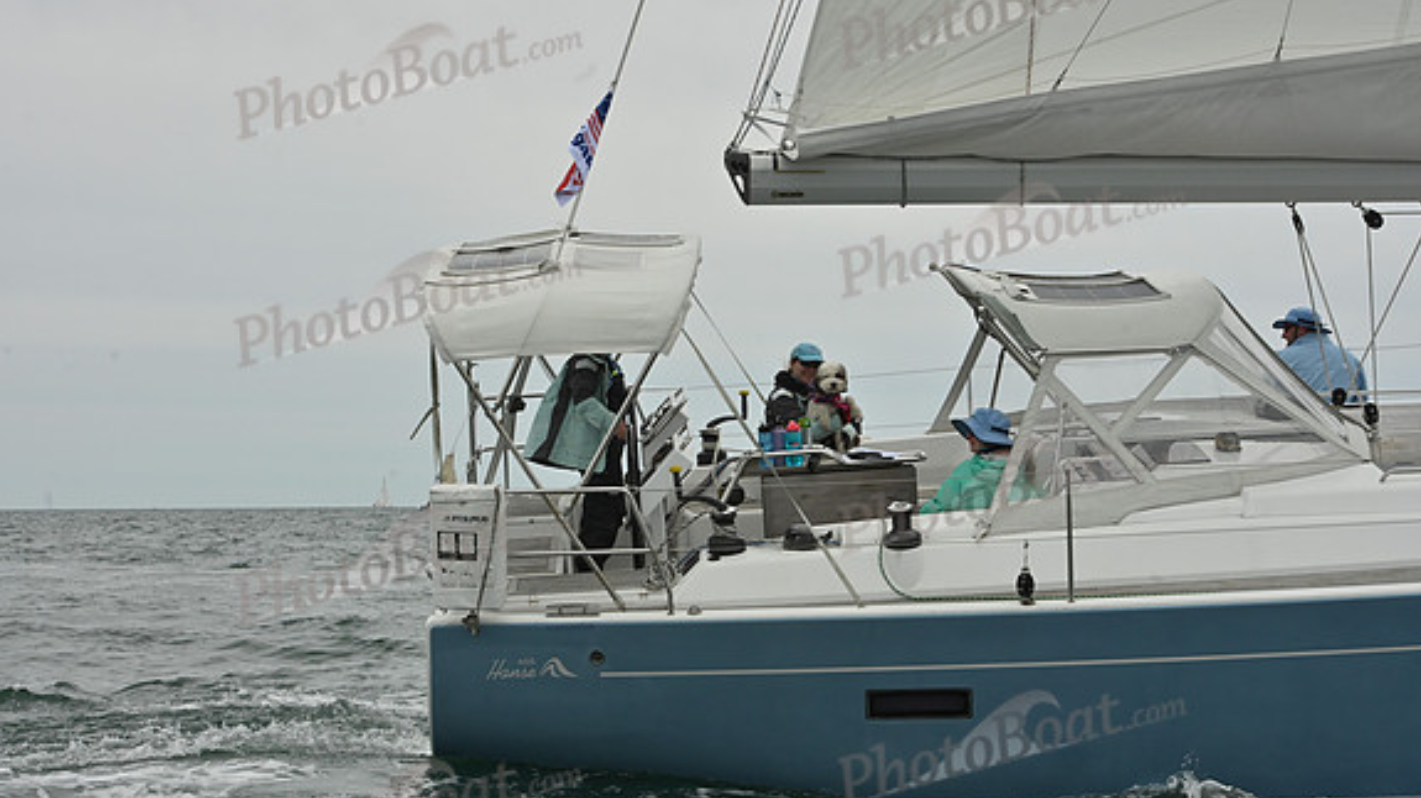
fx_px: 2787
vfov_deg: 16.3
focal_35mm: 74
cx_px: 712
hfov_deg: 28.6
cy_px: 397
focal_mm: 70
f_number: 13
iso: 320
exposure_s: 1/1000
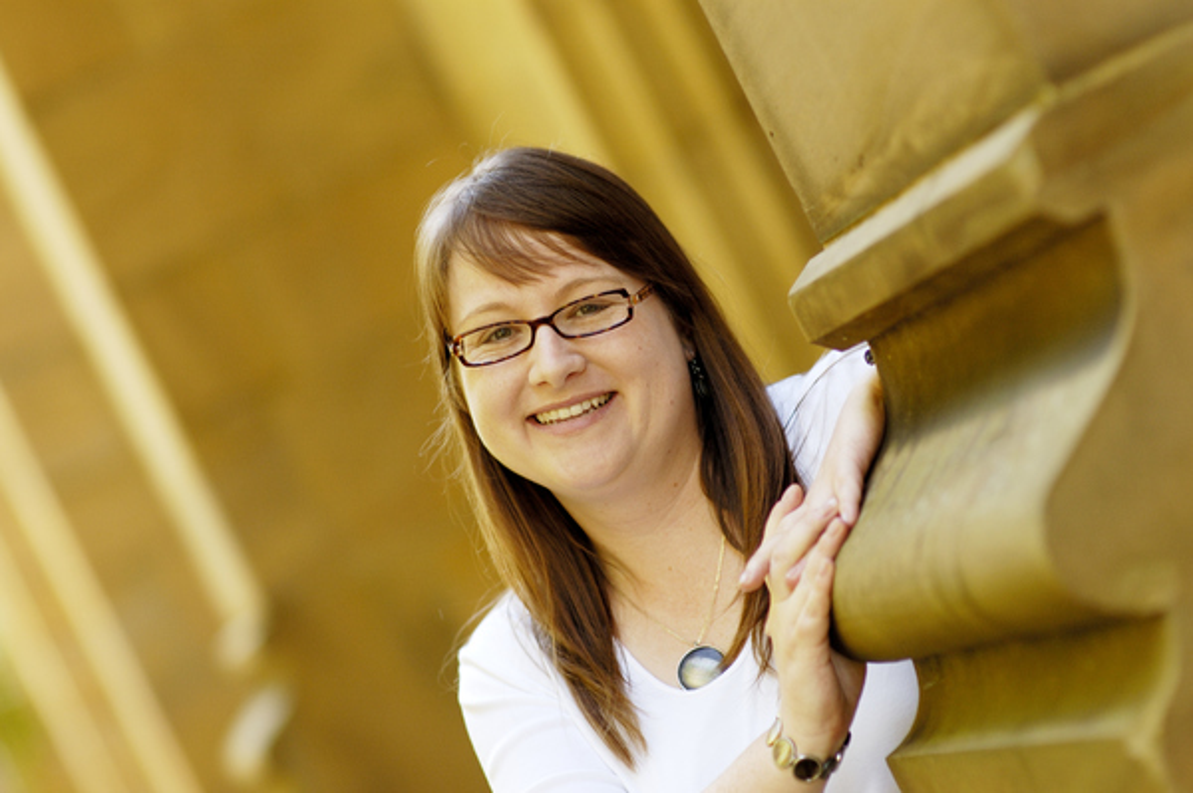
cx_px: 596
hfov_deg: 16.1
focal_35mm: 128
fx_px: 4222
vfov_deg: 10.7
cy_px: 396
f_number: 1.8
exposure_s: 1/250
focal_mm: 85
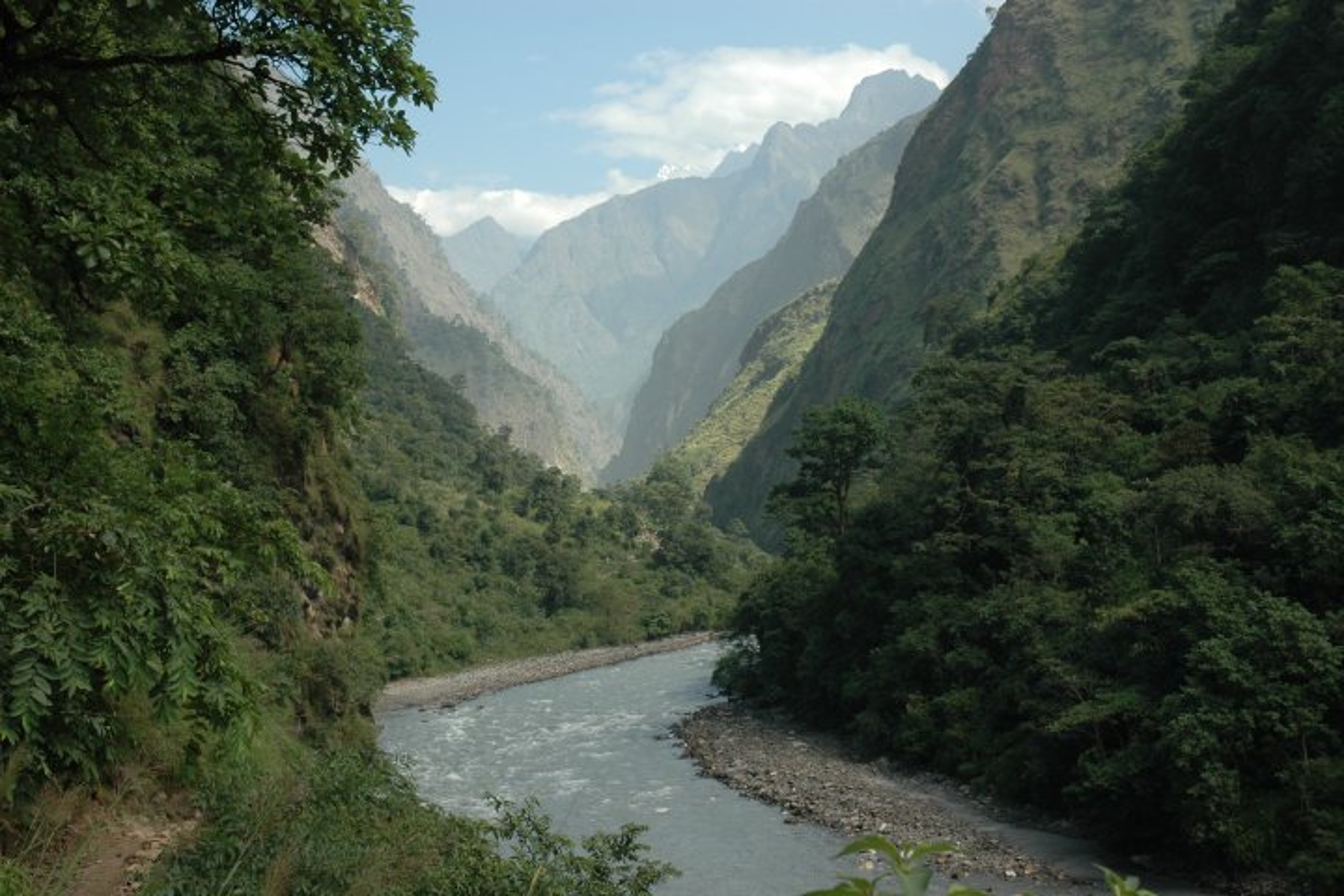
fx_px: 1736
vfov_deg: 28.9
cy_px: 448
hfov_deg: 42.3
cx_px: 672
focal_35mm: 46
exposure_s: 1/250
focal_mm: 31
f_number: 8
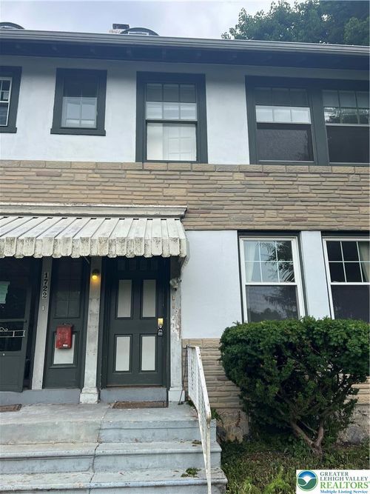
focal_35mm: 26
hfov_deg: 53.0
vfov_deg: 67.3
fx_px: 371
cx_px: 185
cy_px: 247
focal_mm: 5.7
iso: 50
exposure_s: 1/1779
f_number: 1.5
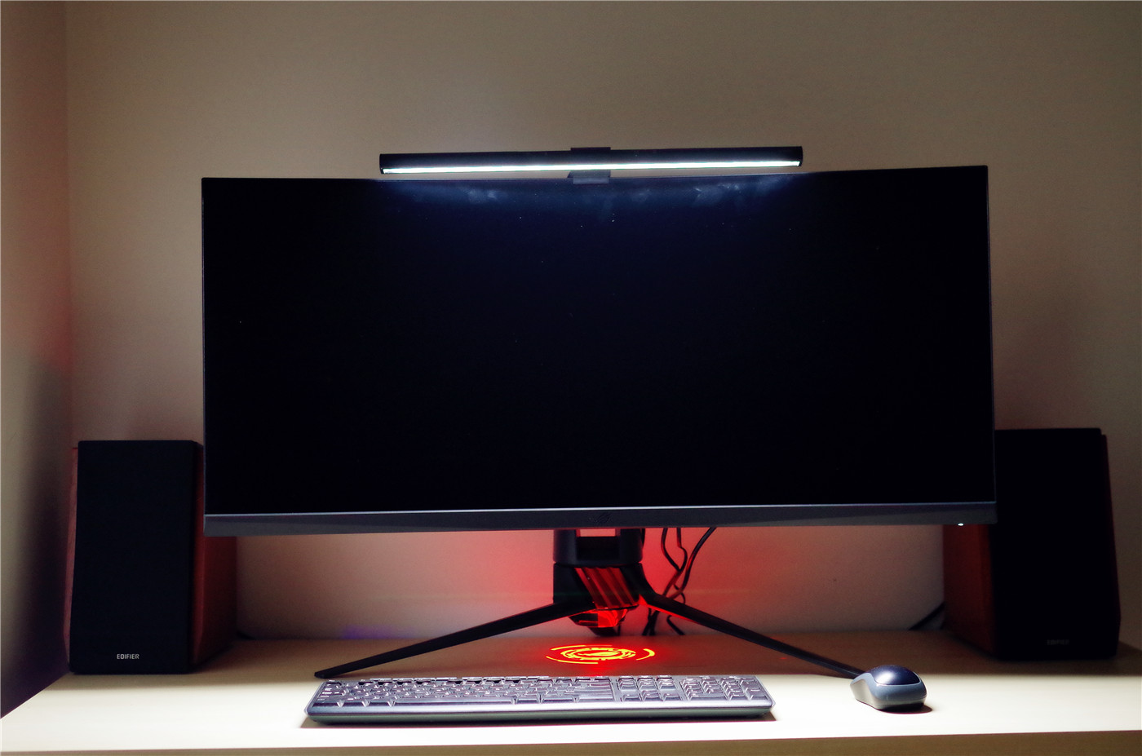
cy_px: 378
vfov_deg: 25.9
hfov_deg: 38.3
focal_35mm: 52
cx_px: 571
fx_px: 1646
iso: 1600
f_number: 2.4
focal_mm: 35
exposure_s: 1/30
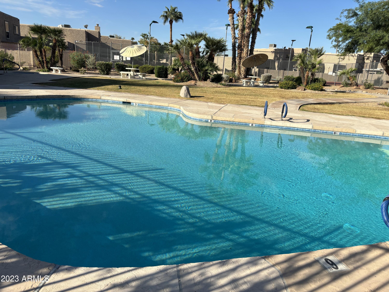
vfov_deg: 53.1
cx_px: 194
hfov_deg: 67.3
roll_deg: -4.1
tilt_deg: -15.7
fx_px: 292
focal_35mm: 26
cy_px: 146
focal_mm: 5.96
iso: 50
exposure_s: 1/3311
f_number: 1.6
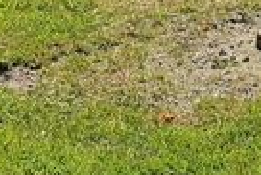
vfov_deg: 7.4
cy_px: -165
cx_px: 466
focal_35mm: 180
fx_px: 1306
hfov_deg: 10.7
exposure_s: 1/777
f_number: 1.7
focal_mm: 6.3
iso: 10
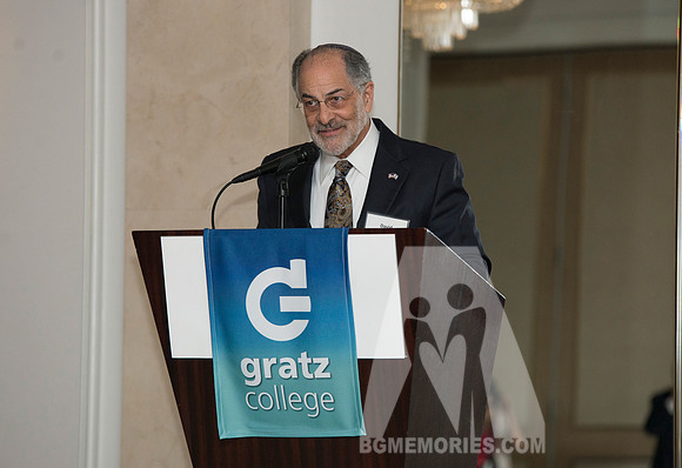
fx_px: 4588
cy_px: 222
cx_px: 358
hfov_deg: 8.5
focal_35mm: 240
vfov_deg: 5.8
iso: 1000
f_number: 5.6
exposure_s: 1/125
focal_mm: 200
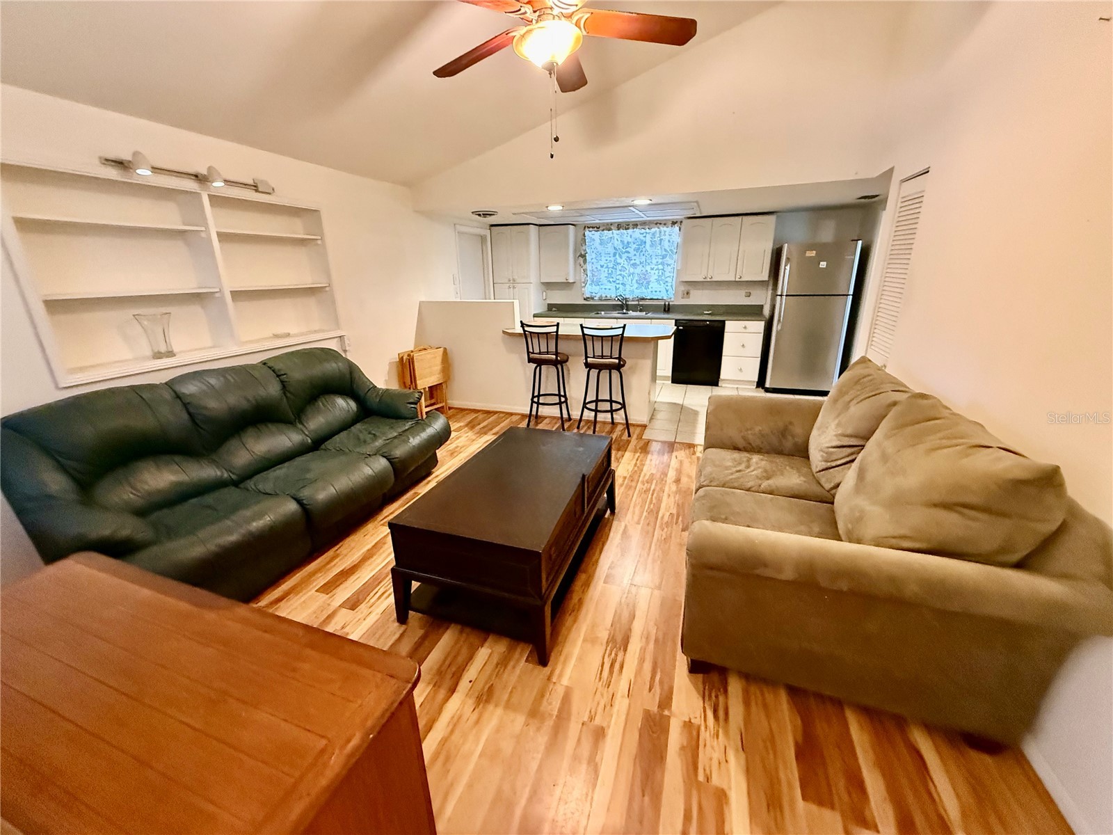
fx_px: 450
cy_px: 418
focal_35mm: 14
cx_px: 556
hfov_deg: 102.1
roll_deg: +1.0
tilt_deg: -17.2
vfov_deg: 85.7
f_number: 2.2
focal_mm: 2.22
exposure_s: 1/60
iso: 800
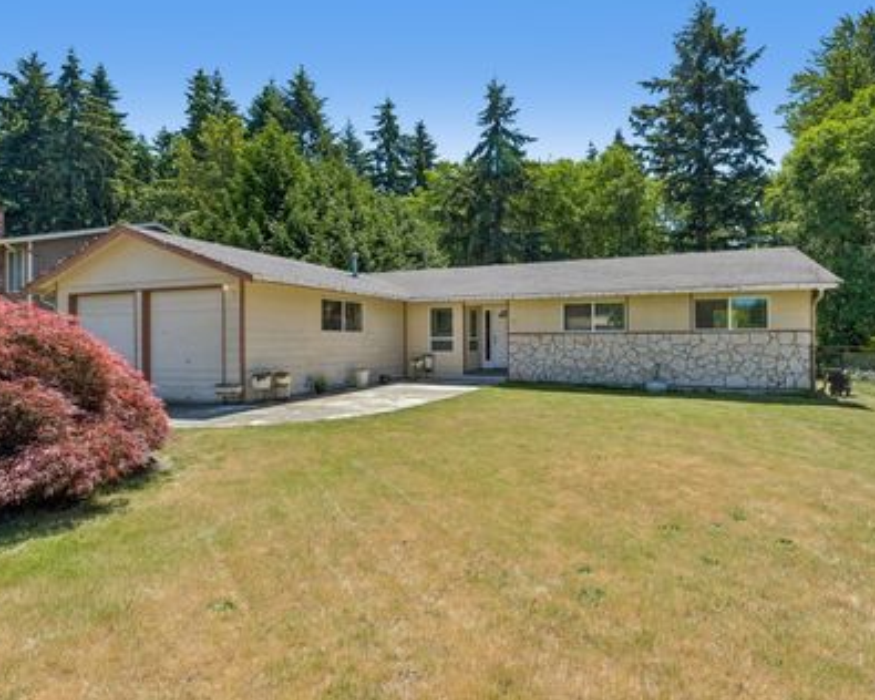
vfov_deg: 69.2
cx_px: 485
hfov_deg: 81.3
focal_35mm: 20
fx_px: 507
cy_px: 342
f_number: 9
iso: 250
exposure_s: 1/200
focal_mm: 11
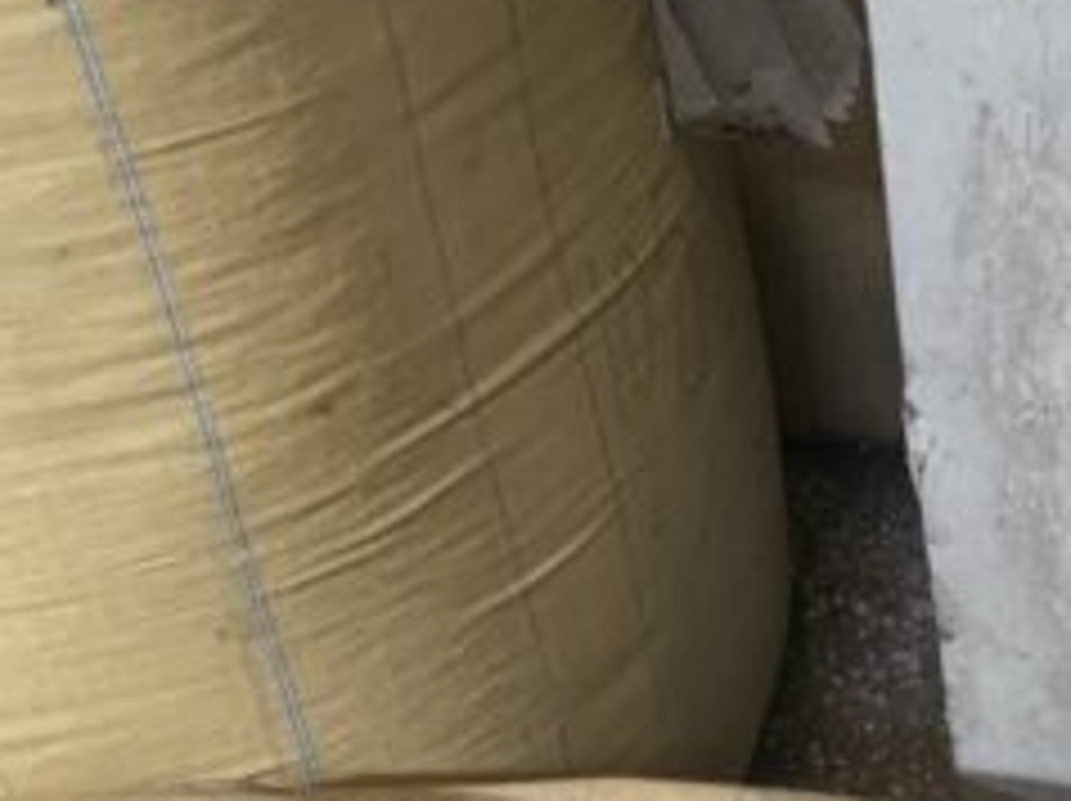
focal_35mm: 84
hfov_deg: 20.6
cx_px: 1508
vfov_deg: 16.2
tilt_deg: -49.4
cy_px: 1156
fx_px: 2596
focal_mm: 4.25
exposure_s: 1/60
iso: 320
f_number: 1.8
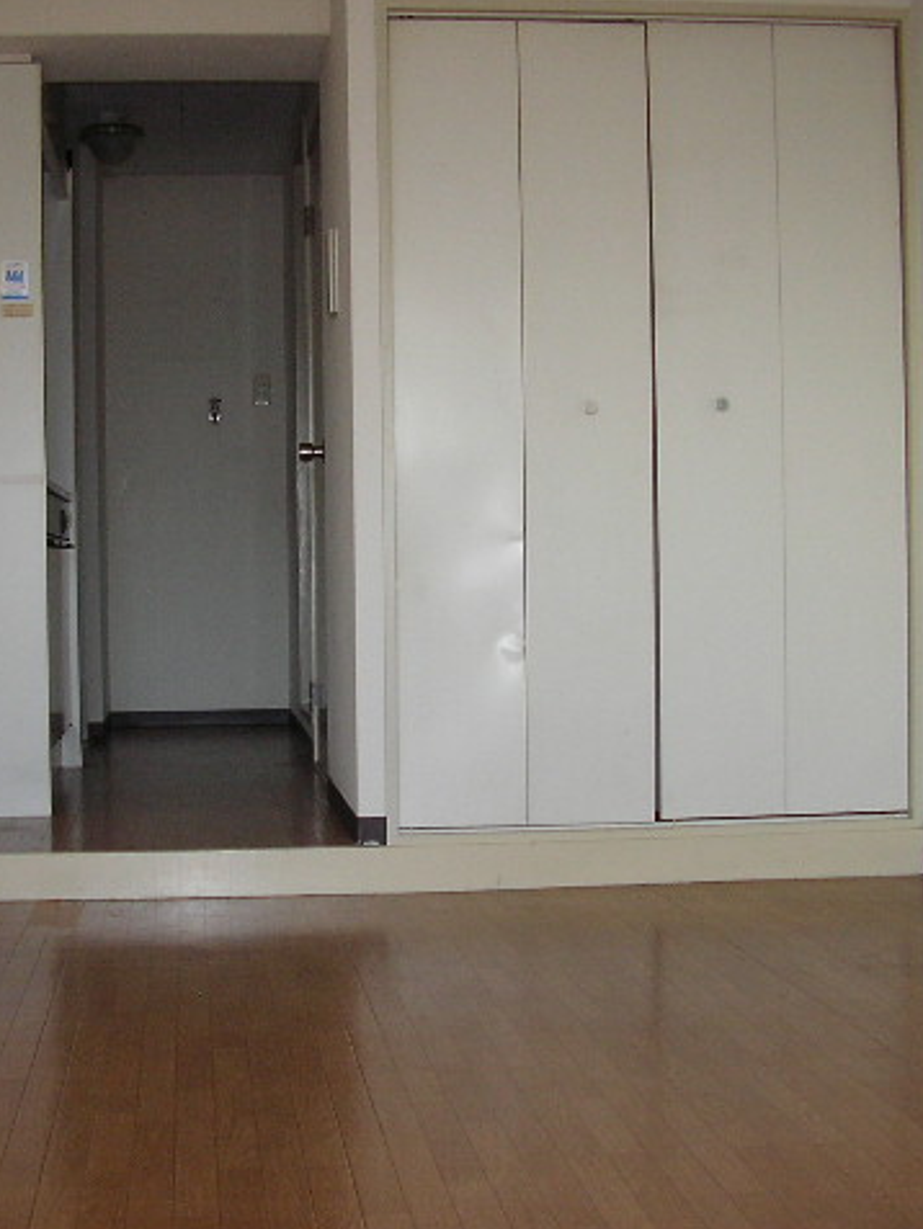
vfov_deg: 37.5
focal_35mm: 51
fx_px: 1812
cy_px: 613
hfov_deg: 28.3
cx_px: 271
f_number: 2.9
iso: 100
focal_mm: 5.8
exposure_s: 1/30
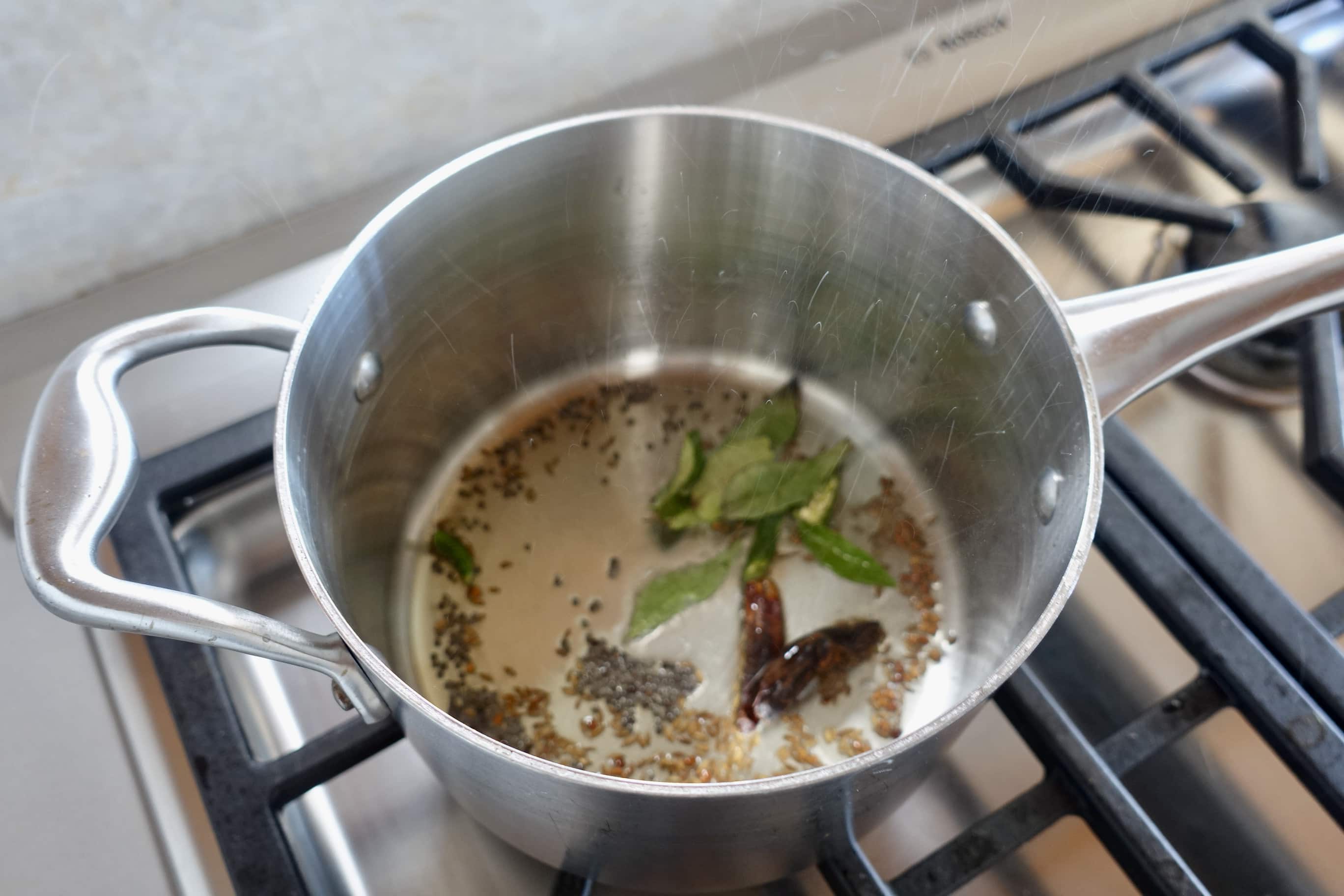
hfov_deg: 63.7
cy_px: 448
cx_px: 672
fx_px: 1083
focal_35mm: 29
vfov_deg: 45.0
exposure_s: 1/30
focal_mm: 10.51
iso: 250
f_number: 2.5
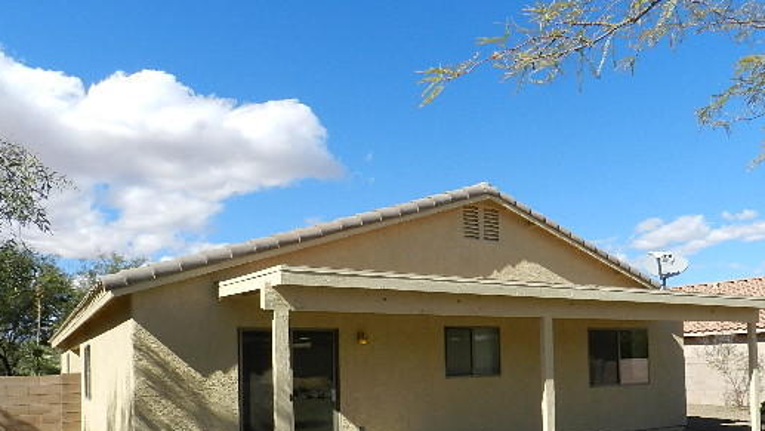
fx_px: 629
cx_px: 445
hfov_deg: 62.2
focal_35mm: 31
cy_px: 344
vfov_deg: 36.5
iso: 160
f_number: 4.5
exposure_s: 1/800
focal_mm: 4
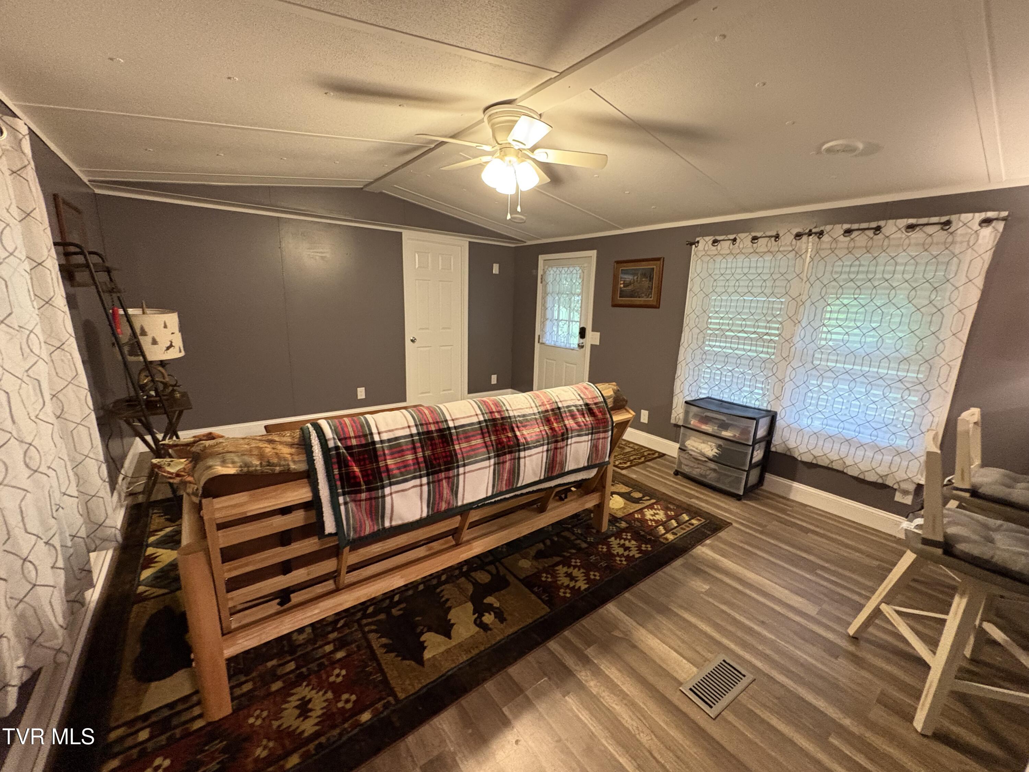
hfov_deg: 102.1
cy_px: 386
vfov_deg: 85.7
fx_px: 416
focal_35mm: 14
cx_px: 514
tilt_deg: -11.0
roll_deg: -1.6
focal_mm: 2.22
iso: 800
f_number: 2.2
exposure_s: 1/60
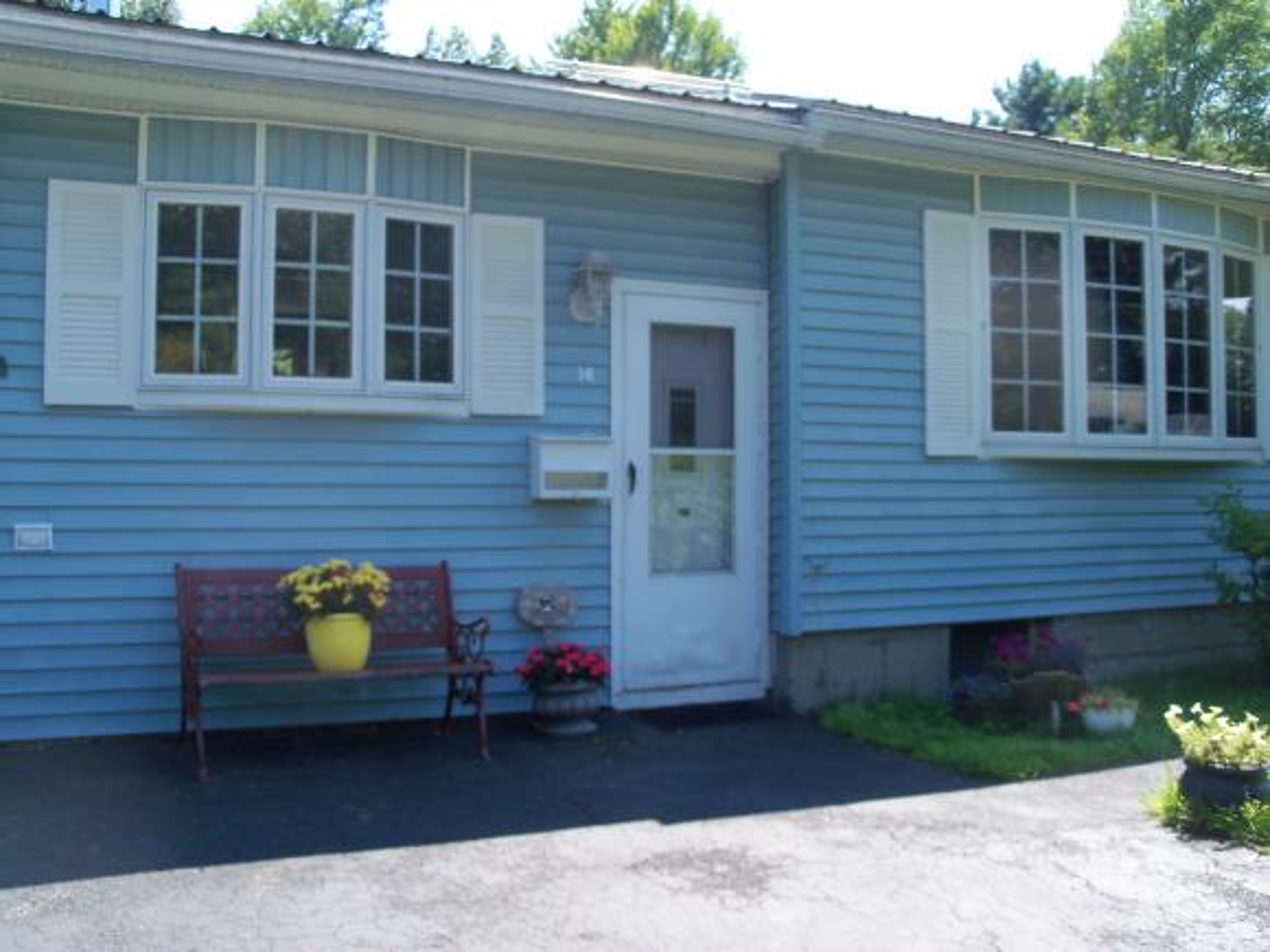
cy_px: 476
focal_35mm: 35
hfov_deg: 52.6
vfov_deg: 40.7
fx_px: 1284
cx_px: 635
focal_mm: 6.3
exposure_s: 1/320
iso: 80
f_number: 3
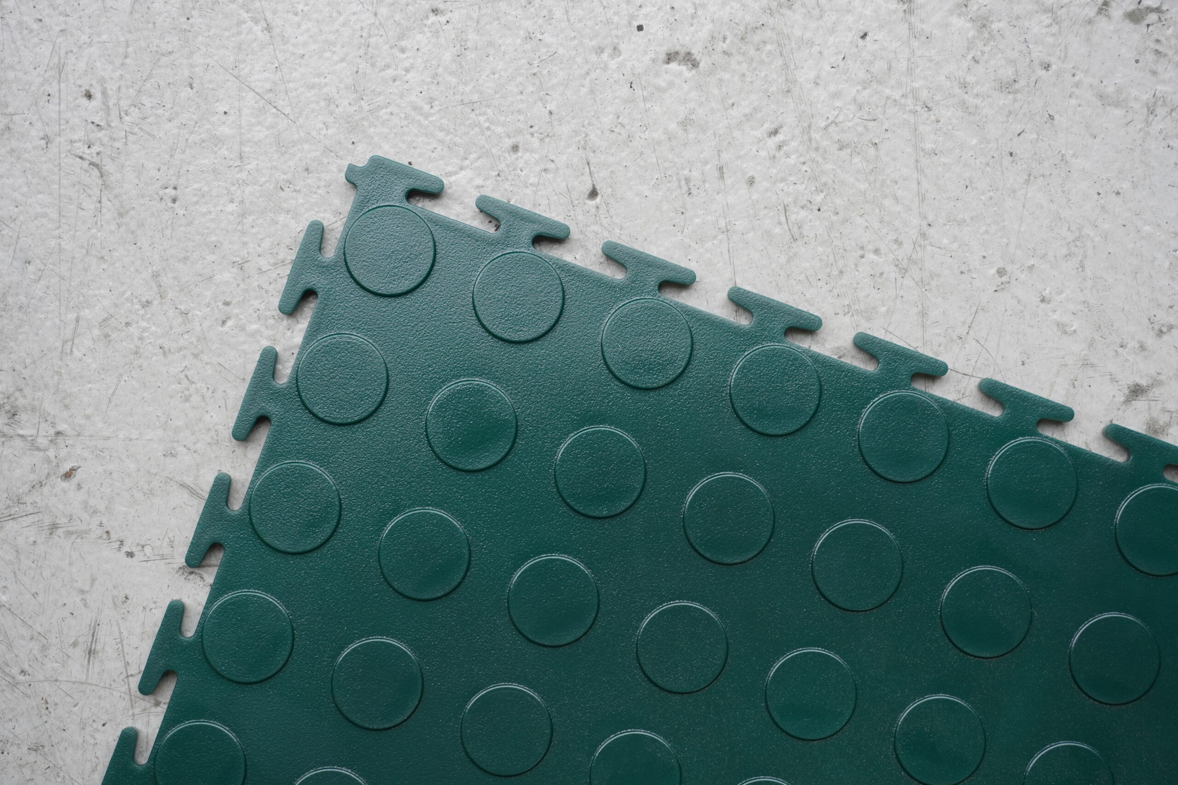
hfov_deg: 33.4
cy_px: 392
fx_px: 1963
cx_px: 589
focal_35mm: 60
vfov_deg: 22.6
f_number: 5.6
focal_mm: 40
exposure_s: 1/80
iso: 250
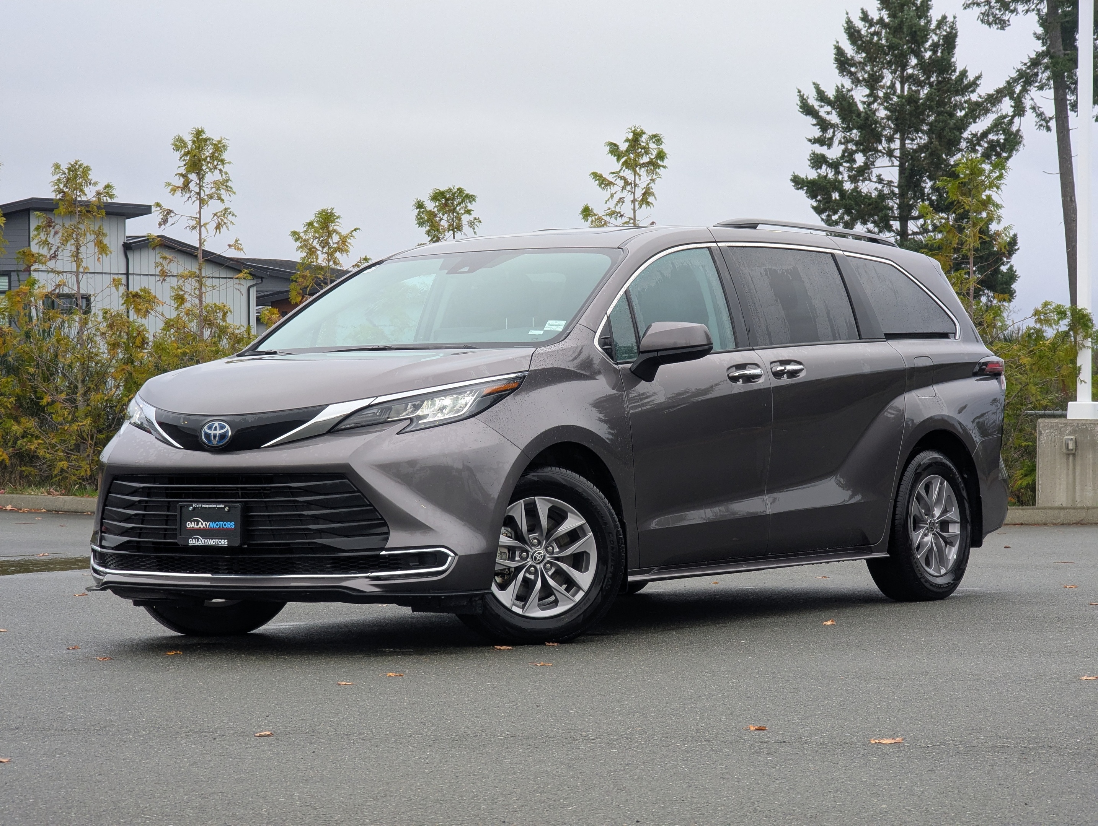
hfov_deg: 18.5
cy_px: 413
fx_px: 3367
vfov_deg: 14.0
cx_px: 549
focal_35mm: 106
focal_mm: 19
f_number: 3.5
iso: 129
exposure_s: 1/211
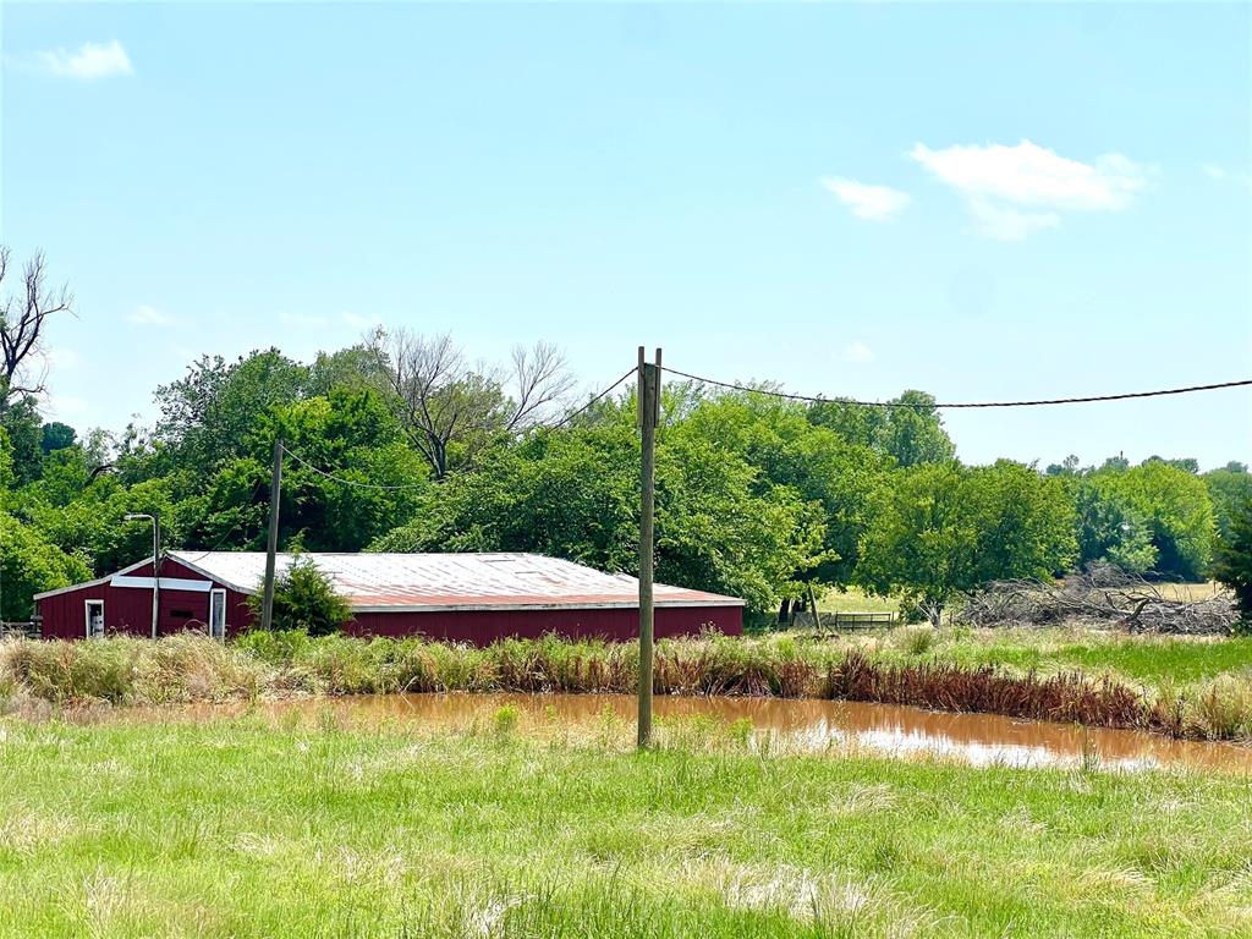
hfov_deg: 25.3
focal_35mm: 77
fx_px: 2785
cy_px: 470
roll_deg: -1.0
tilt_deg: +1.9
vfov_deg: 19.1
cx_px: 626
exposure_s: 1/1292
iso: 32
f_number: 2.8
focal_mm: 9
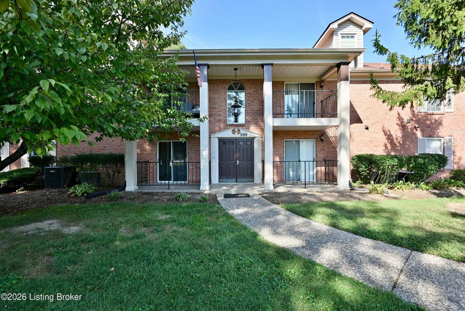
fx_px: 207
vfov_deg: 73.8
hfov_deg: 96.7
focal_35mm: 16
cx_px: 232
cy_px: 156
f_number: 6.3
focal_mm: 16
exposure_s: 1/200
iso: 250
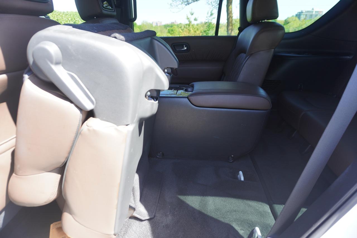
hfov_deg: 73.7
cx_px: 178
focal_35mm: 24
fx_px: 238
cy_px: 119
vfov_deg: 53.2
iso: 160
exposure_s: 1/60
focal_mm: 16
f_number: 4
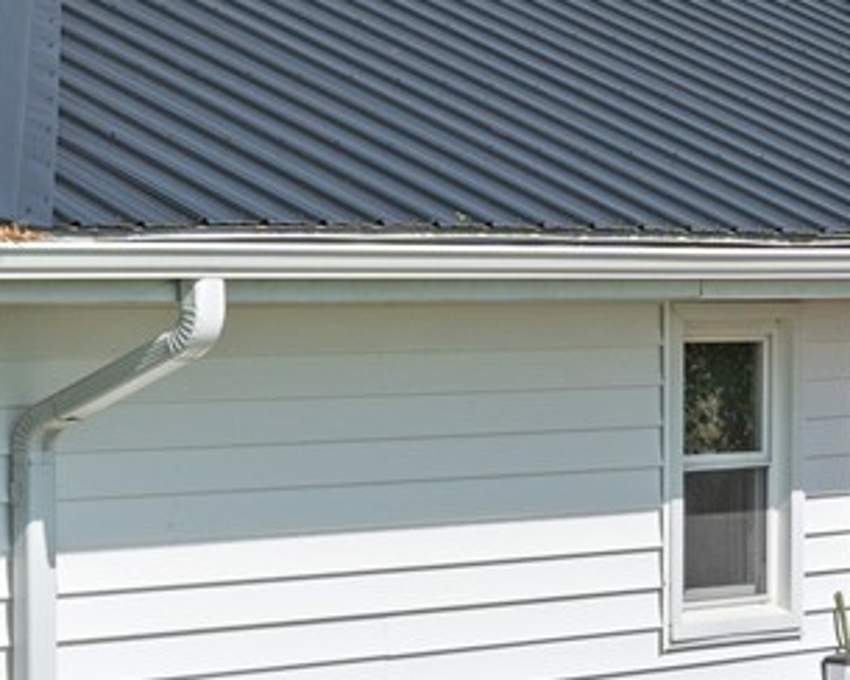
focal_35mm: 162
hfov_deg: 11.9
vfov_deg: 9.5
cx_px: 300
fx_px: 4075
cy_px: 495
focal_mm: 31
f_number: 9
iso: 250
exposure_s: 1/1000
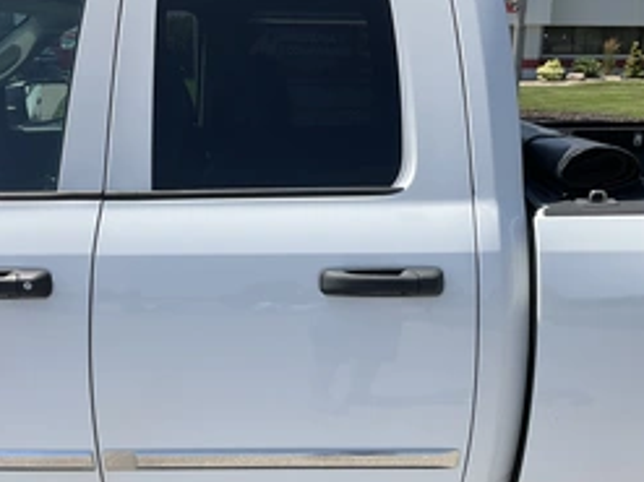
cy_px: 279
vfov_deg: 30.8
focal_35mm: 47
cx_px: 349
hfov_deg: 40.4
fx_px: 874
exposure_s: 1/2058
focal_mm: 3
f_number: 1.8
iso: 25
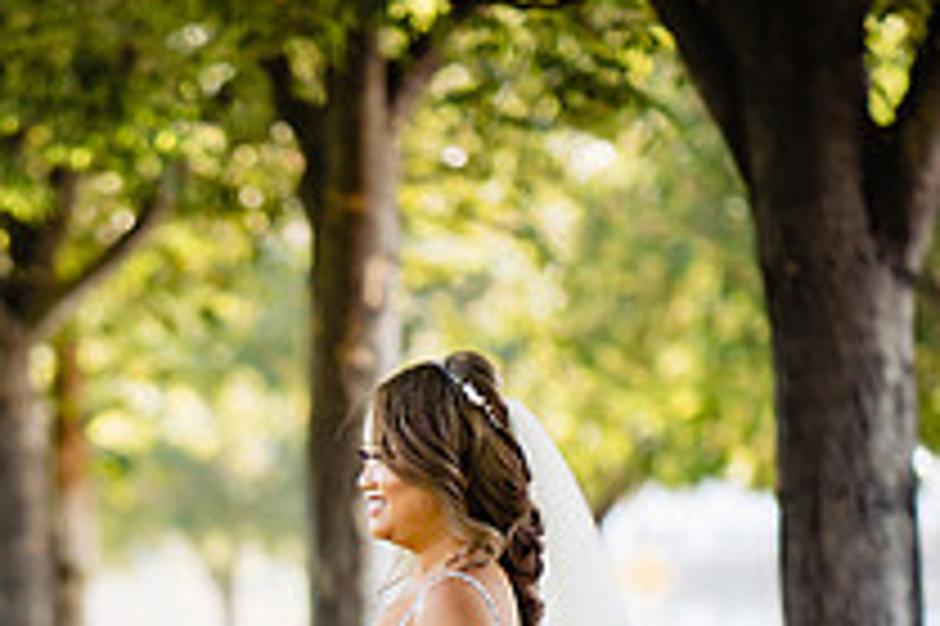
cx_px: 112
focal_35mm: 236
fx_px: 6157
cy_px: 849
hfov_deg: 8.7
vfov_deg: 5.8
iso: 160
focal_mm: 85
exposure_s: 1/640
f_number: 1.8
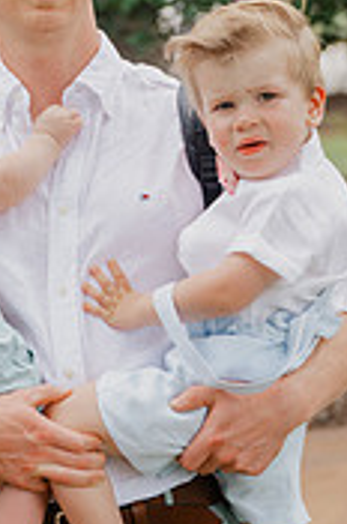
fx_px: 2206
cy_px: 234
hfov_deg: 9.0
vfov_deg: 13.5
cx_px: 114
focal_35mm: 152
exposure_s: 1/800
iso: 250
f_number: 3.5
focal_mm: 59
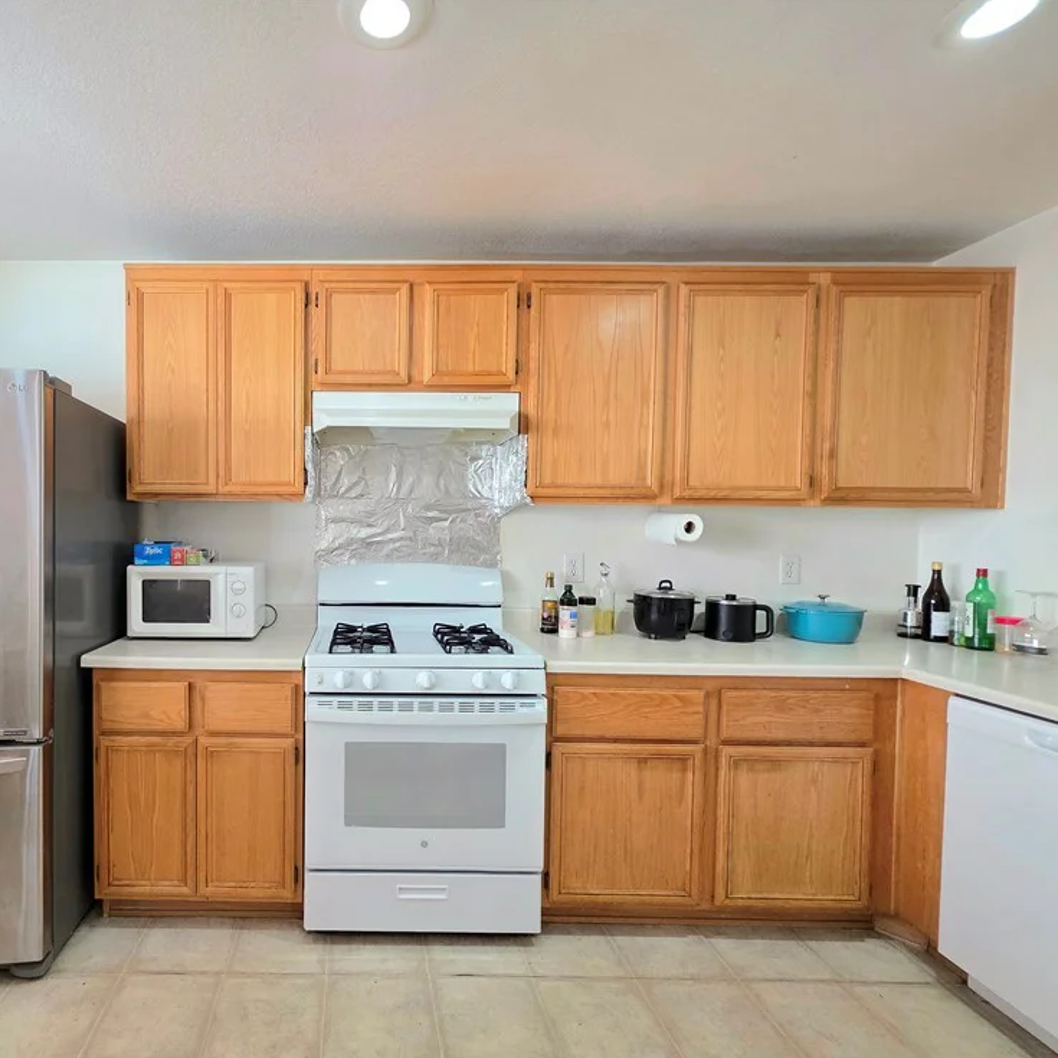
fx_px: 553
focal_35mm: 16
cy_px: 548
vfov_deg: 87.4
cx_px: 356
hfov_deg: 84.5
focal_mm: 2.2
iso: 400
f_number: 1.9
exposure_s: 1/60.2
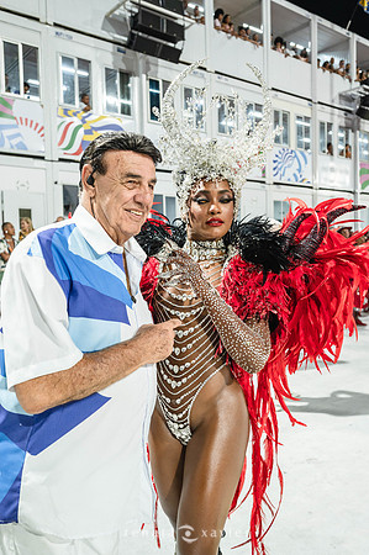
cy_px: 278
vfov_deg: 62.0
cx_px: 184
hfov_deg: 43.5
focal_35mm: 30
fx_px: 462
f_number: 4
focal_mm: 30
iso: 1400
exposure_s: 1/250
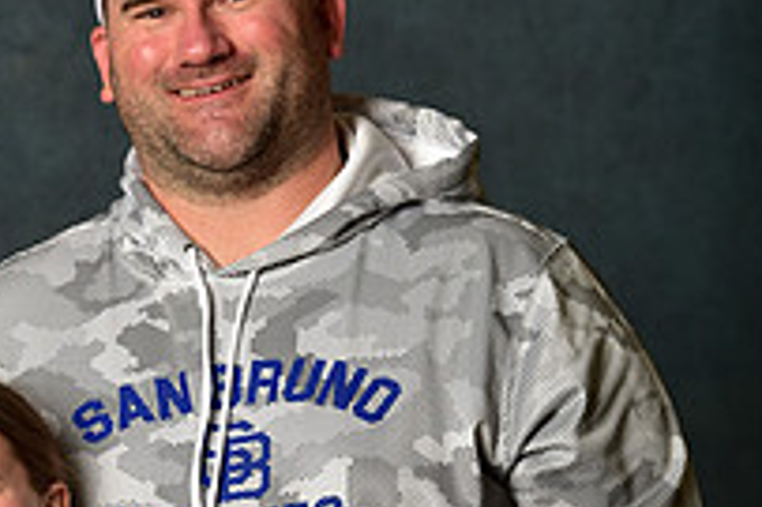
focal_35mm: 314
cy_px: 567
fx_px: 6641
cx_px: 69
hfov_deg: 6.6
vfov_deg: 4.4
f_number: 4.5
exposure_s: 1/250
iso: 200
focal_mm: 110
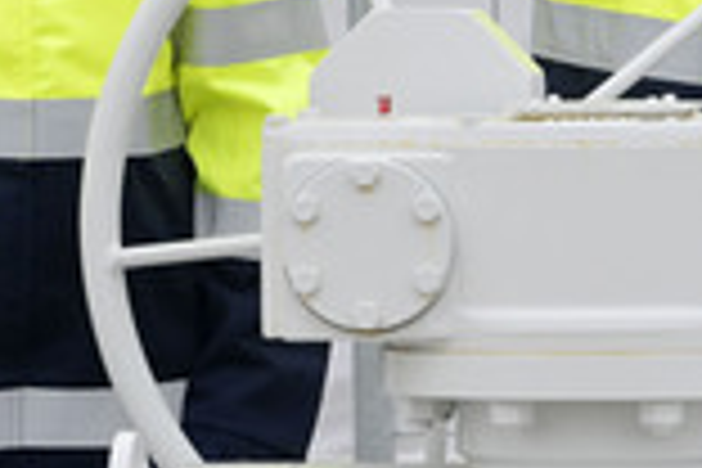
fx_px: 10705
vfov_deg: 2.5
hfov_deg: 3.8
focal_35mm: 549
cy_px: -112
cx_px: 380
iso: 4000
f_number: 6.3
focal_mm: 190
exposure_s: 1/400
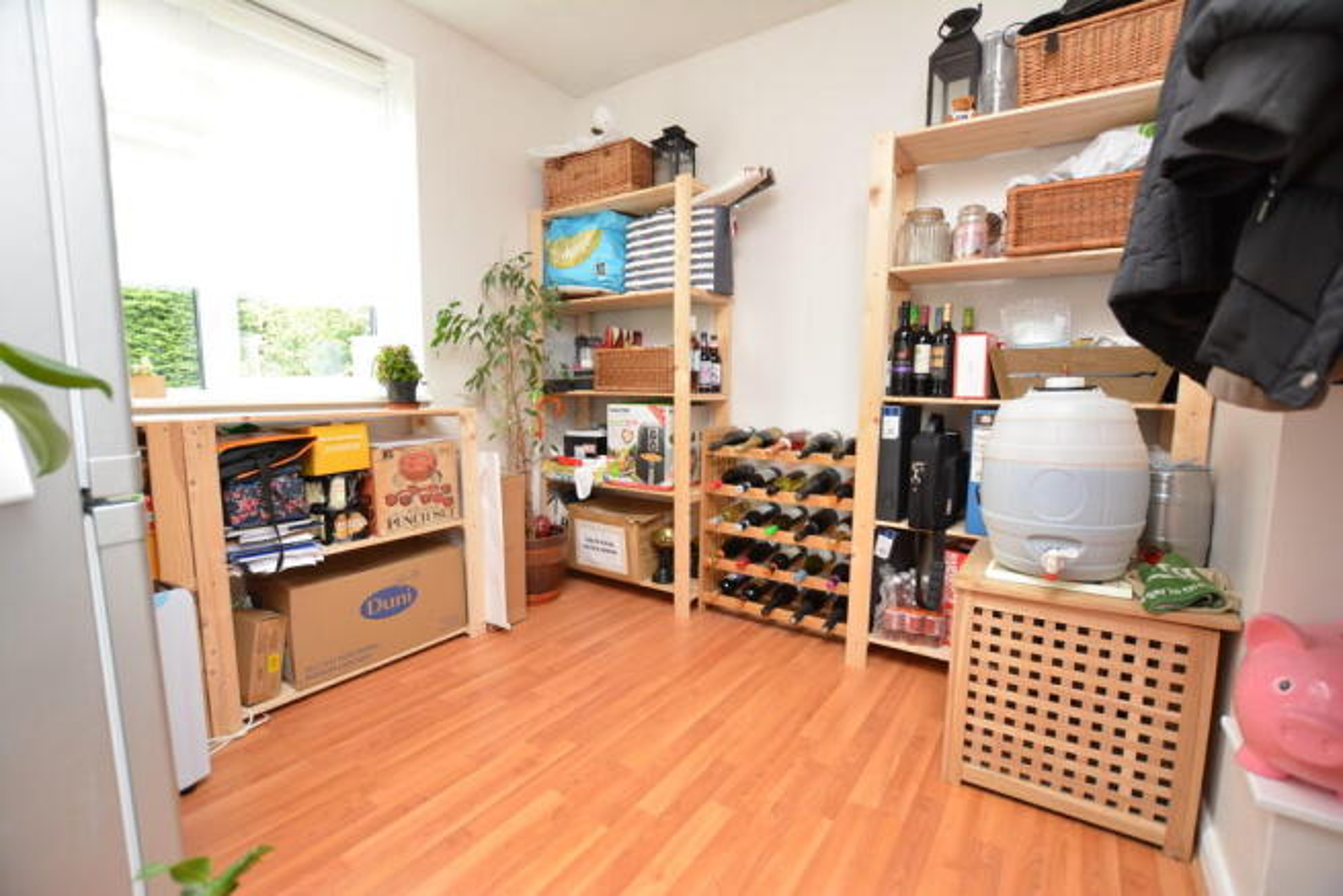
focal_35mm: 15
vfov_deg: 77.4
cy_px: 448
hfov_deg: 100.4
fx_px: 560
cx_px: 672
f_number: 4
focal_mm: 10
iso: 400
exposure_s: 1/60
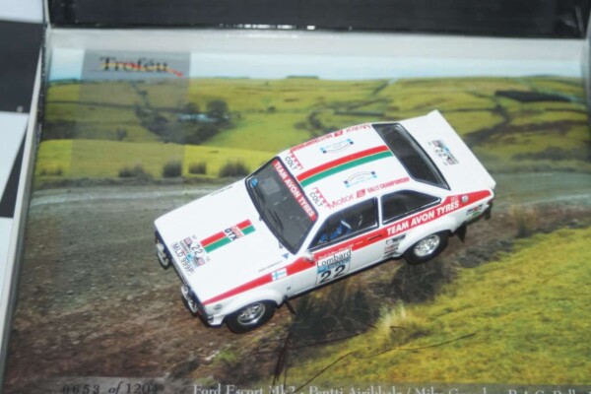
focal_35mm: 90
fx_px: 1477
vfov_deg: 15.2
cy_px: 197
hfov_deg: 22.6
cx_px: 296
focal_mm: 60
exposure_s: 1/100
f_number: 5.6
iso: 500
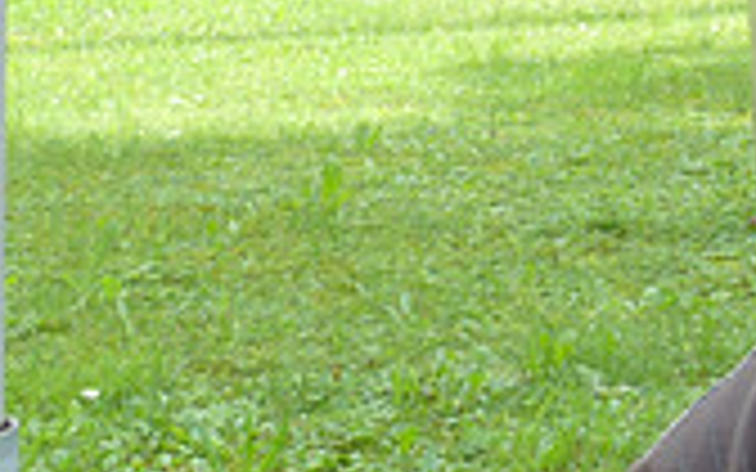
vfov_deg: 8.1
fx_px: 3173
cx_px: 1156
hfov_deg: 12.8
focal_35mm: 154
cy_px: -465
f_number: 3.7
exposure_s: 1/100
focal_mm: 6.9
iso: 80
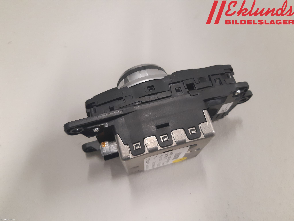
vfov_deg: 53.1
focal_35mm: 26
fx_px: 221
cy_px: 110
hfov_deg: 67.3
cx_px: 147
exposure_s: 1/50
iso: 250
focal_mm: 3.93
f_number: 1.7
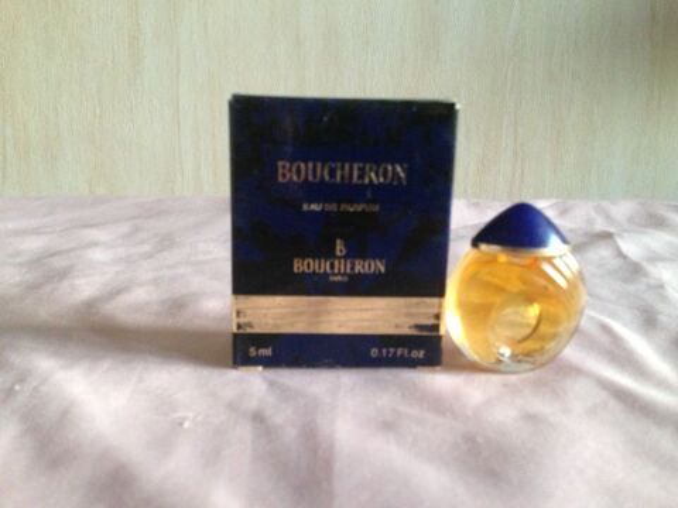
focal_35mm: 33
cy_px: 254
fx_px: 646
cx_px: 339
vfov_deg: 42.9
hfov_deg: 55.4
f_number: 2.4
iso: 400
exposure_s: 1/20
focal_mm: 4.13
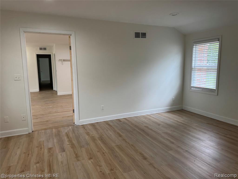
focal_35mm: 24
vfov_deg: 56.8
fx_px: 165
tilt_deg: -7.6
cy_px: 90
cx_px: 119
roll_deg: +1.6
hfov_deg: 71.6
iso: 160
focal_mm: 6.76
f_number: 1.78
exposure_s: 1/120
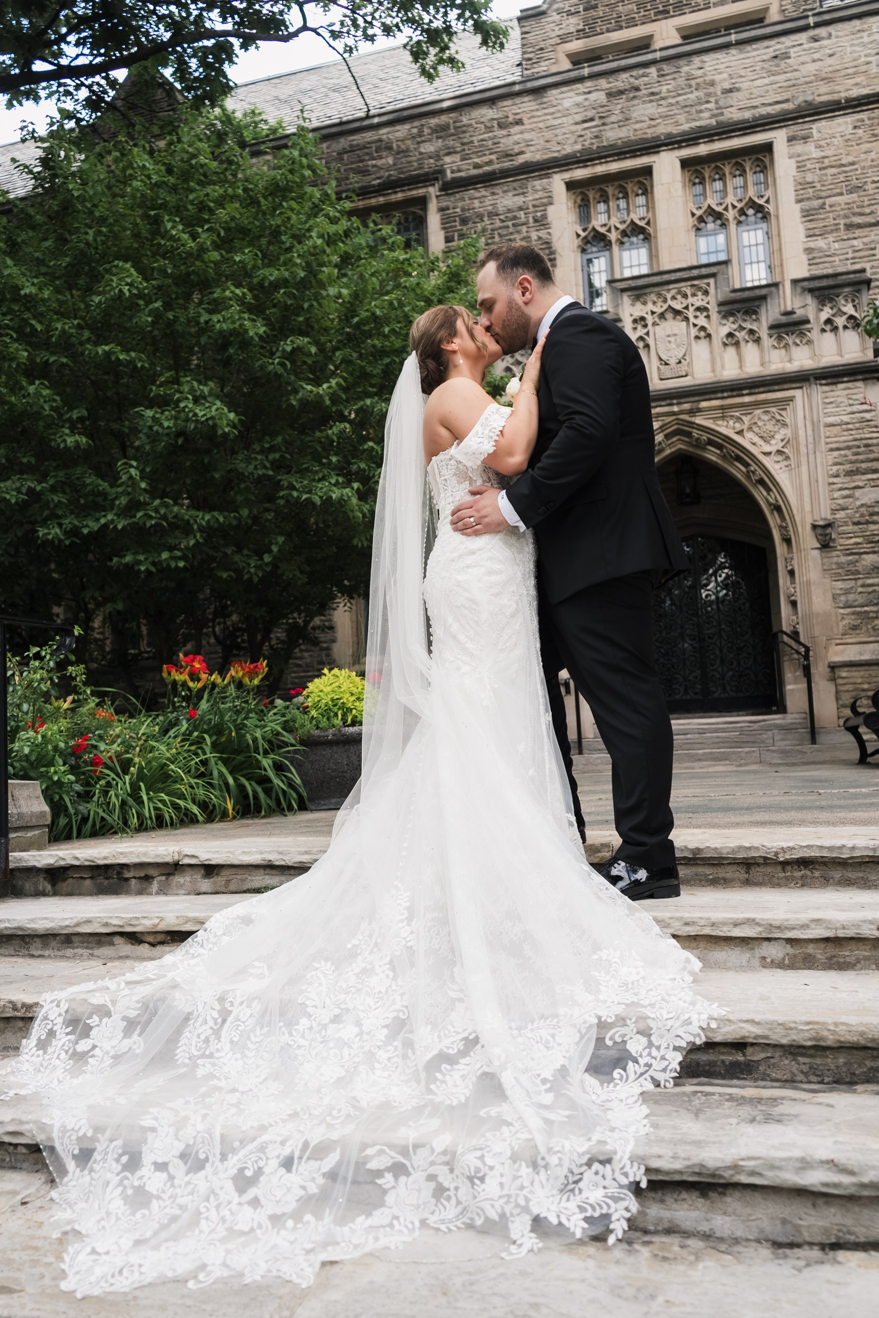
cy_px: 659
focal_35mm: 28
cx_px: 440
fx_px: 1025
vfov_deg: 65.5
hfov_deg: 46.4
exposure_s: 1/125
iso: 200
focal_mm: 28
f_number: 3.5
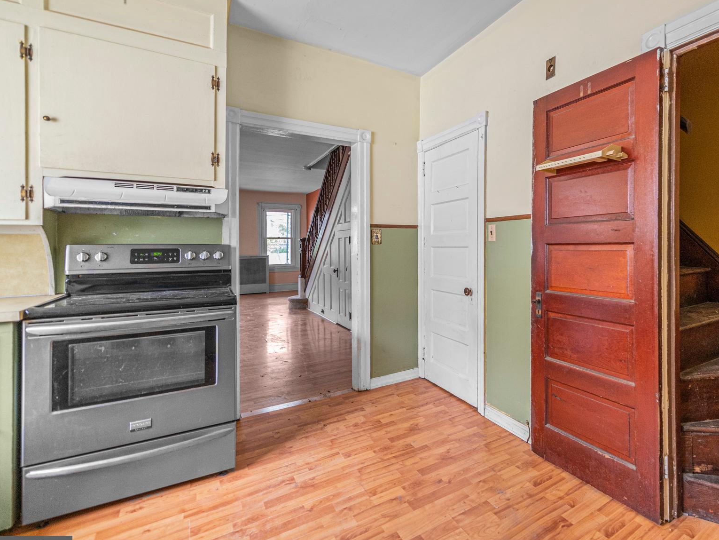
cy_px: 249
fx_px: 374
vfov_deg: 71.5
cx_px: 450
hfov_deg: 86.0
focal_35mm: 18
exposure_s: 1/125
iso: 1250
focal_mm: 14
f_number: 2.8
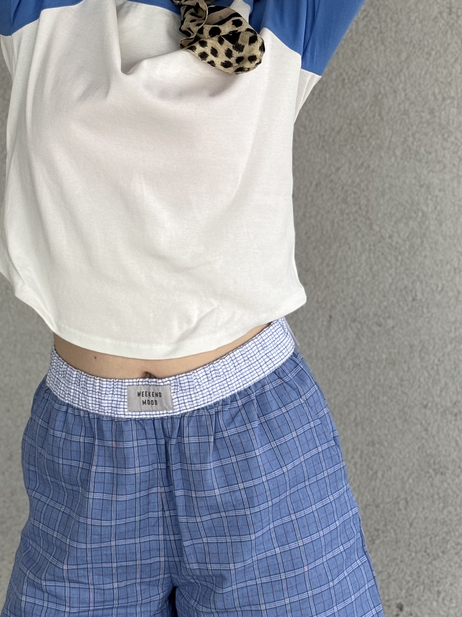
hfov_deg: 14.9
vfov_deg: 19.7
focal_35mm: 99
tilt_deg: -3.4
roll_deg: -0.5
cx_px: 167
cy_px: 174
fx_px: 1762
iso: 64
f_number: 1.78
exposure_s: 1/540
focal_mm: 6.76
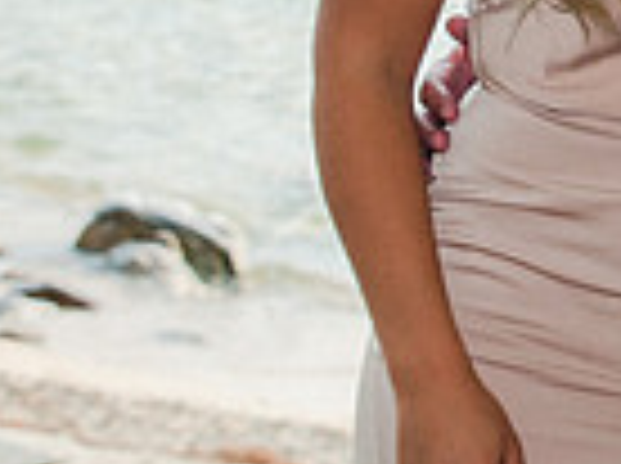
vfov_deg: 6.2
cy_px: -306
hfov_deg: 8.1
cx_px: 1171
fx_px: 4209
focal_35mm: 235
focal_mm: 35
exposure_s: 1/160
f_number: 4
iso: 200
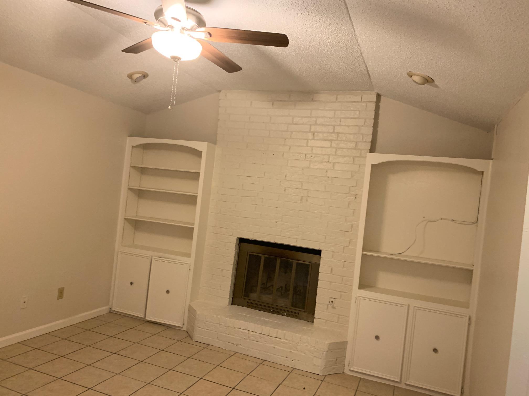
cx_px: 264
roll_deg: -7.0
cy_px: 198
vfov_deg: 53.1
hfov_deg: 67.3
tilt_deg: -0.5
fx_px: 397
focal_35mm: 26
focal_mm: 4.25
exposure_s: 1/60
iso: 250
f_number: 1.8
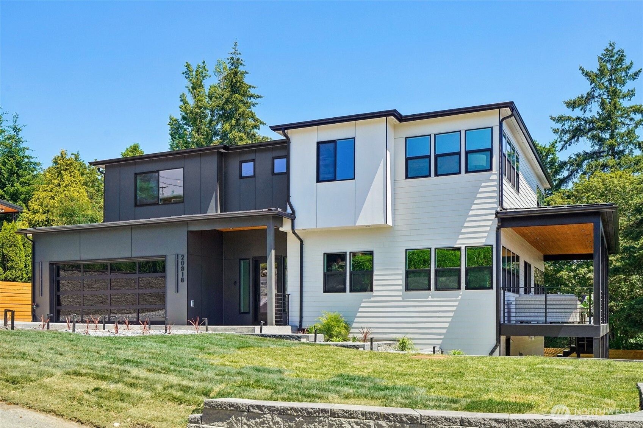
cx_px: 322
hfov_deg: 54.4
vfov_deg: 37.8
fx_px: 625
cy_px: 214
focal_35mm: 35
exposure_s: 1/1000
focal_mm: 35
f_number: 8
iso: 400
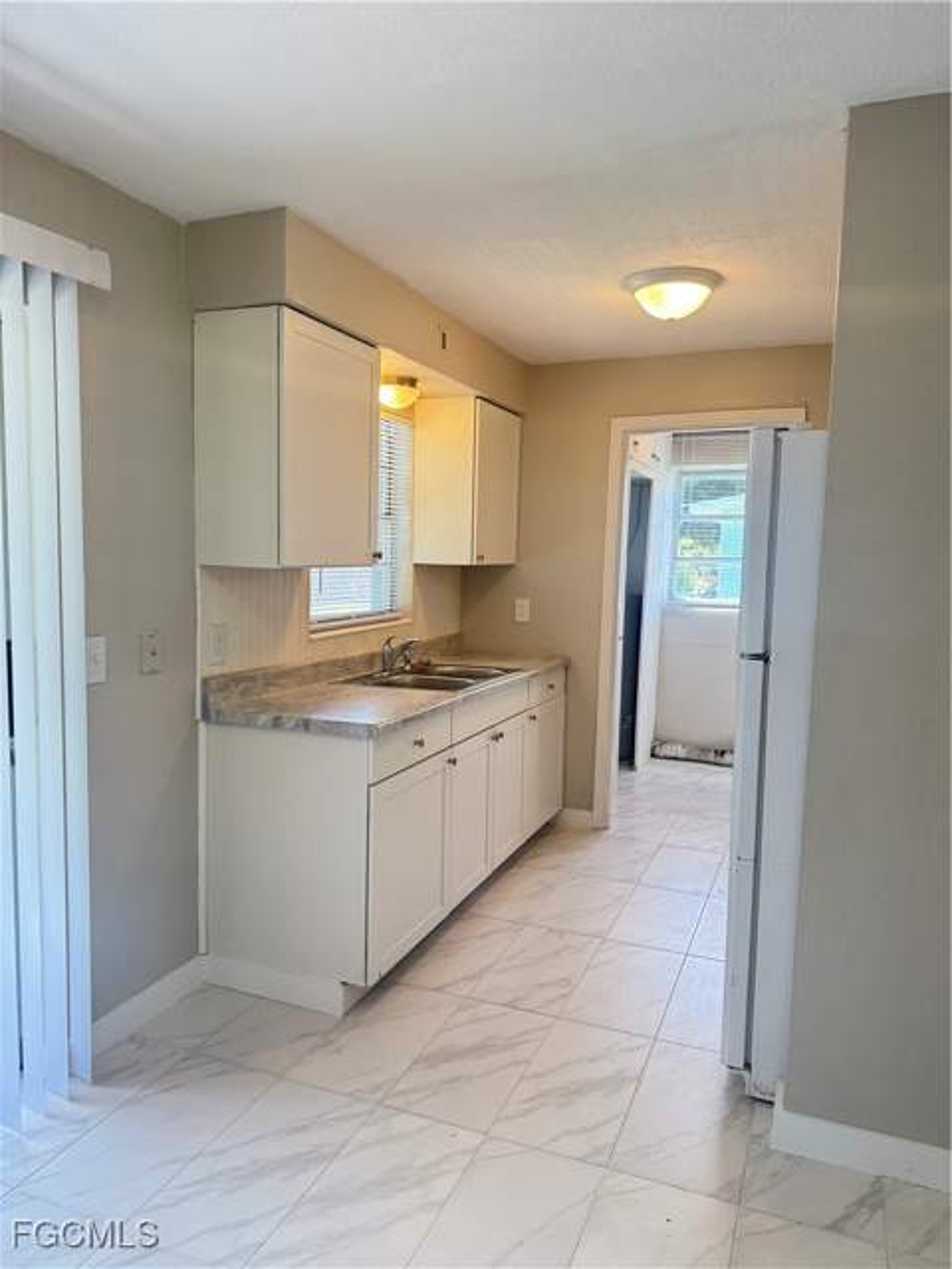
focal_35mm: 24
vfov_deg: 71.6
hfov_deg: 56.8
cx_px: 476
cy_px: 634
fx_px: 880
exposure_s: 1/120
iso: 160
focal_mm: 6.76
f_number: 1.78
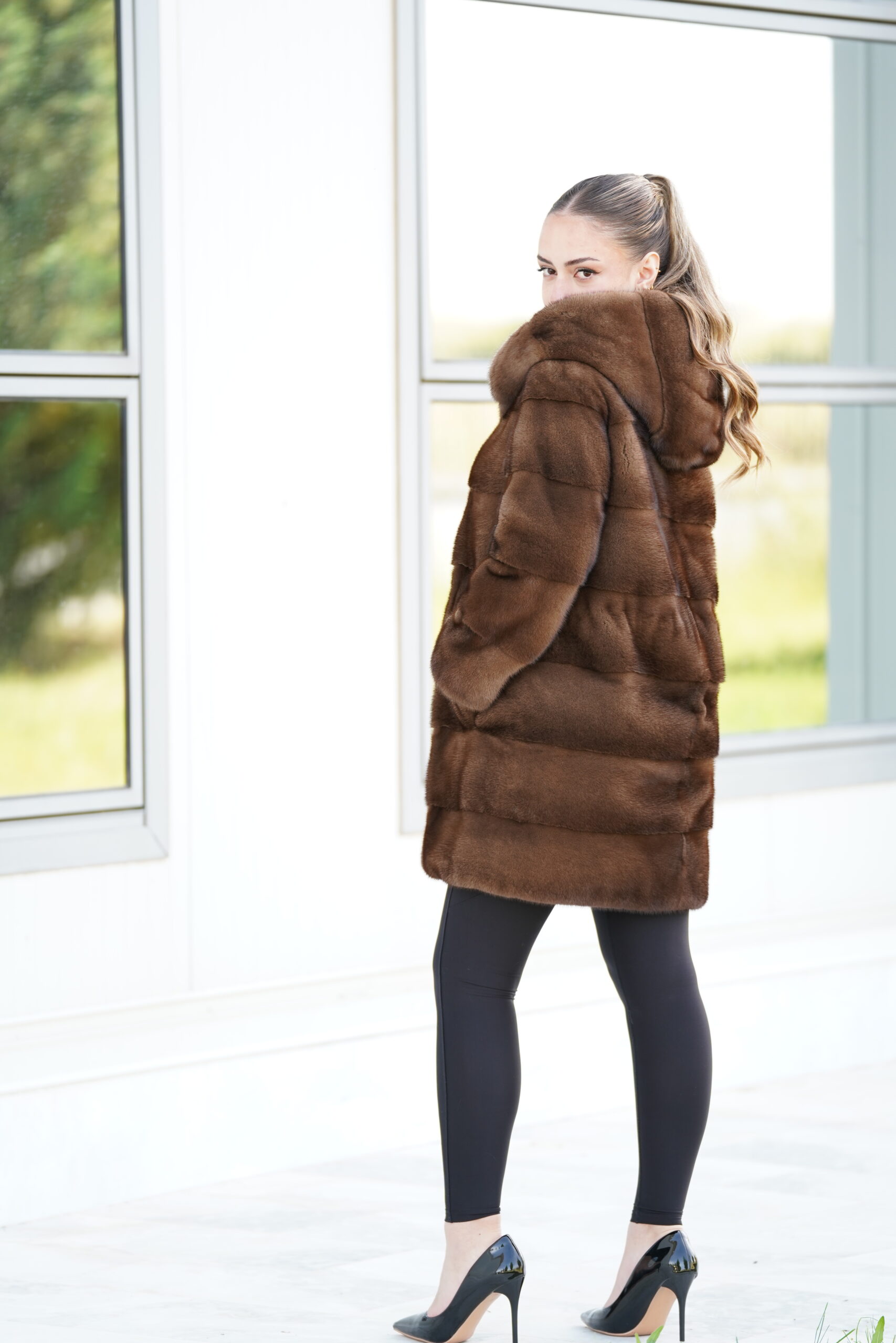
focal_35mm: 144
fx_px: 5375
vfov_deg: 14.3
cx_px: 448
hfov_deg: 9.5
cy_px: 672
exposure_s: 1/250
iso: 250
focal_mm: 144
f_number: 2.8
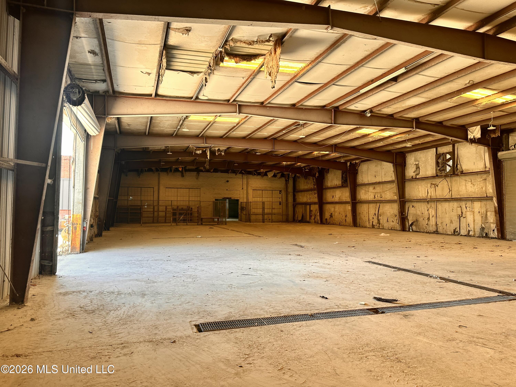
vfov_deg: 56.8
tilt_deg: +3.8
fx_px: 358
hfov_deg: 71.6
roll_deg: -0.2
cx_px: 258
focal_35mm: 24
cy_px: 194
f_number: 1.78
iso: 100
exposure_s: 1/121
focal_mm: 6.86
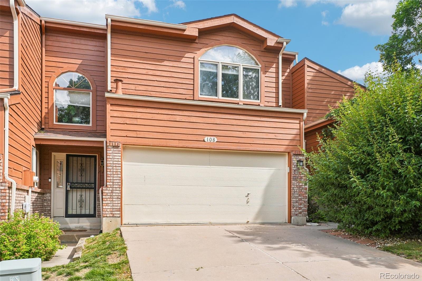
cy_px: 140
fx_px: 352
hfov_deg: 61.9
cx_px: 211
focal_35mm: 30
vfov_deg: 43.6
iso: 100
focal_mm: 20
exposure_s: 1/250
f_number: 8
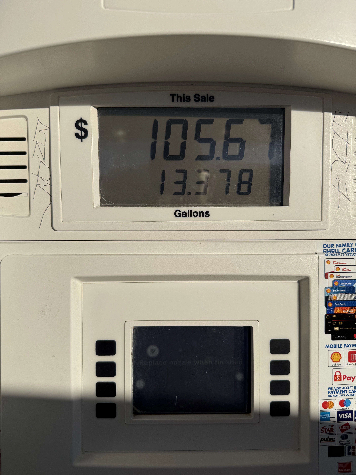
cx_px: 178
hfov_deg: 56.8
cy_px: 238
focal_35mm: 24
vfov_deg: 71.6
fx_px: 329
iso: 80
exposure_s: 1/14286
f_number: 1.78
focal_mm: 6.76
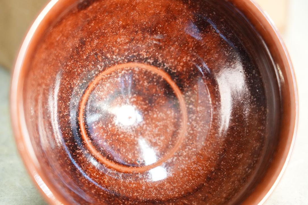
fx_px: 898
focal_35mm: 105
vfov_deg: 13.0
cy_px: 102
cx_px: 154
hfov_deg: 19.5
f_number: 4
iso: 6400
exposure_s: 1/125
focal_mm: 105
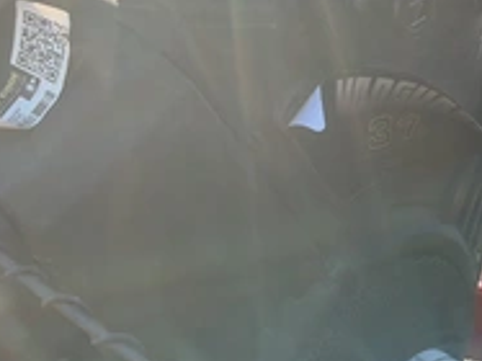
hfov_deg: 30.6
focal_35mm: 62
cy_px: 178
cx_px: 371
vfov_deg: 23.6
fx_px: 863
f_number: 1.8
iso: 25
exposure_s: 1/504
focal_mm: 3
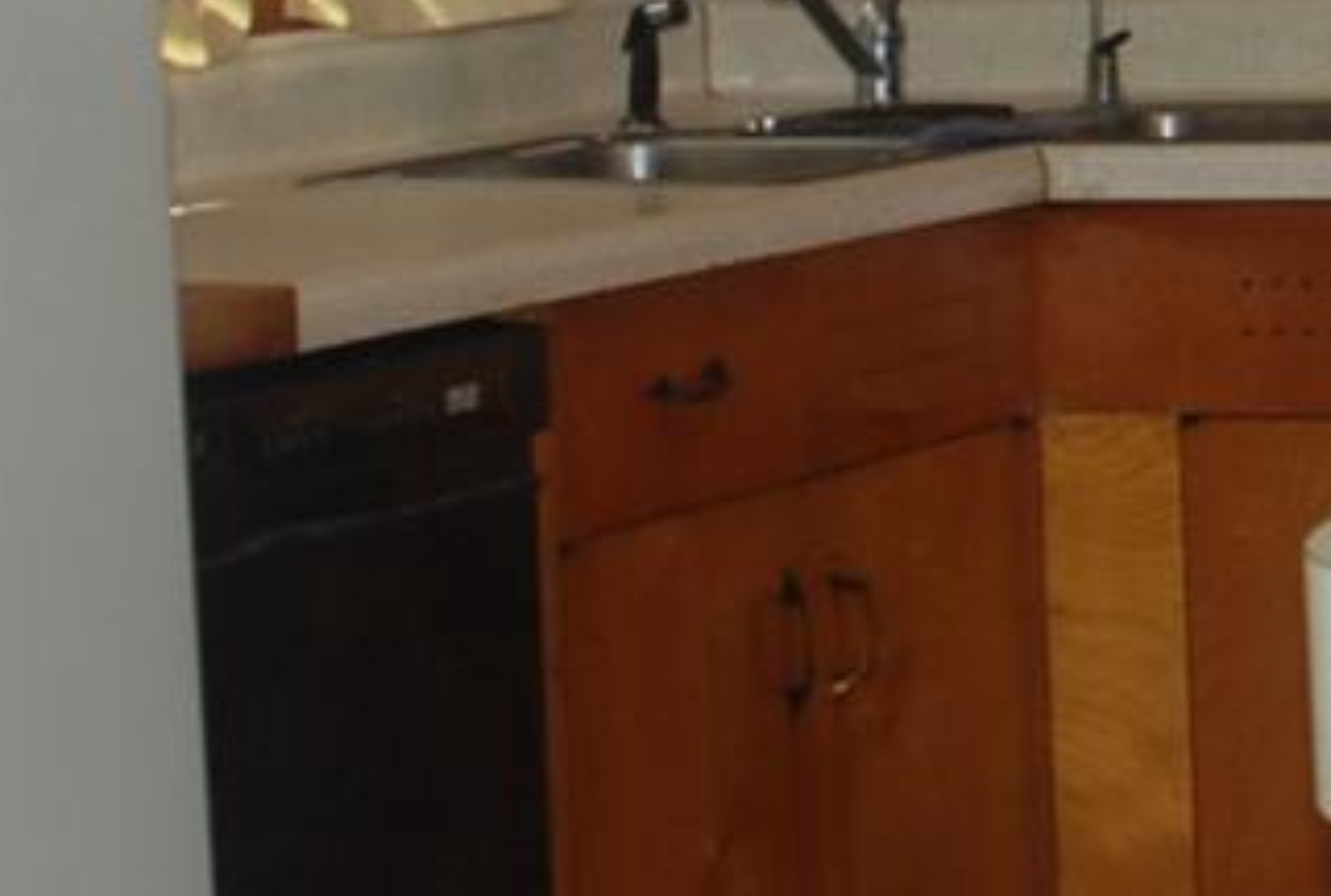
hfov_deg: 11.7
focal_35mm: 172
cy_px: 100
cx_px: 1497
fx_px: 6377
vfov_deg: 8.0
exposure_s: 1/60
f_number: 3.5
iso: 200
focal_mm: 18
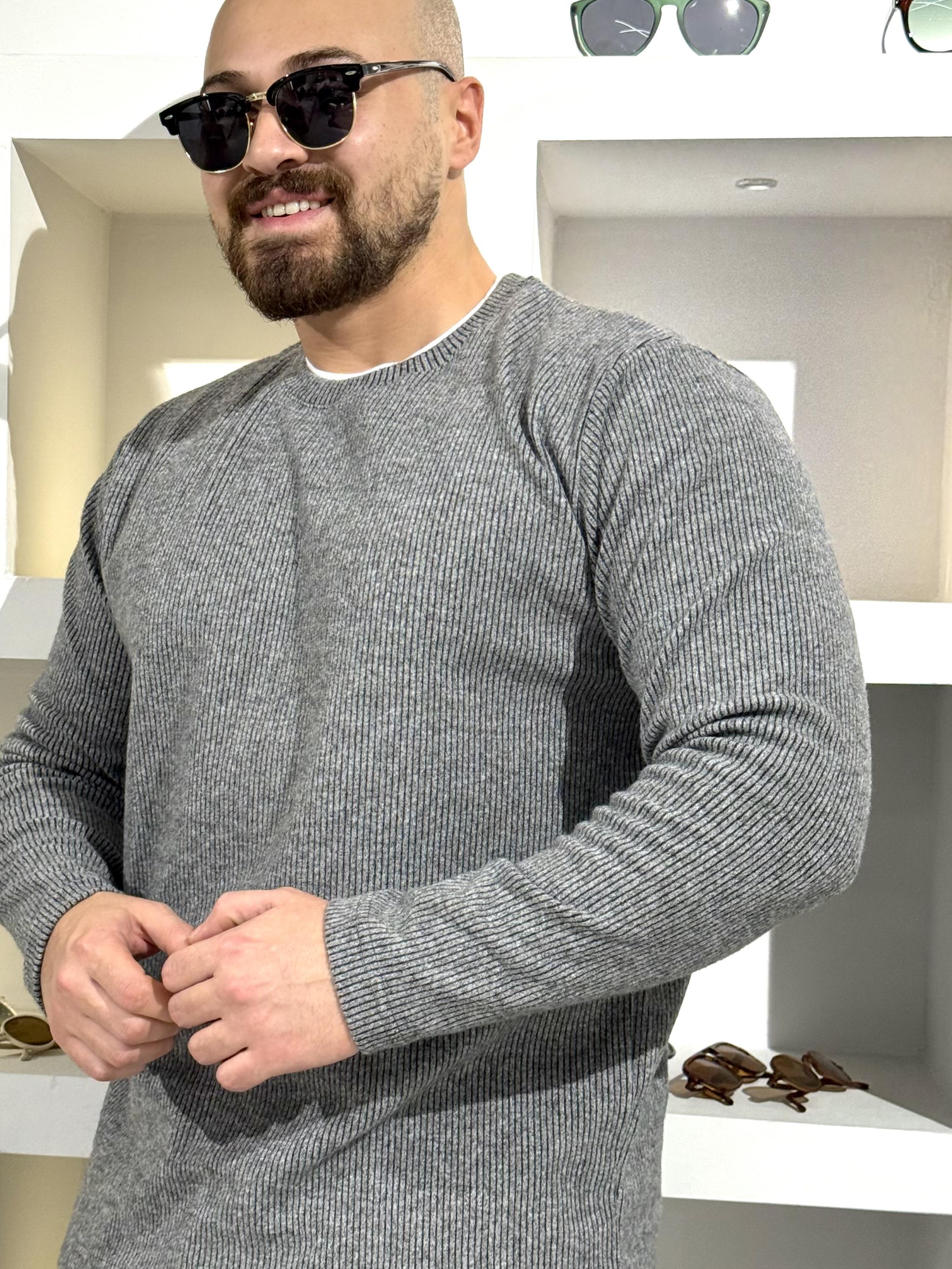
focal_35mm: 65
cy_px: 690
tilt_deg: -0.5
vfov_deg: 29.8
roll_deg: -1.5
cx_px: 398
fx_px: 2383
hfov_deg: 22.6
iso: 100
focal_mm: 6.76
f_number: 1.78
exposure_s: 1/100
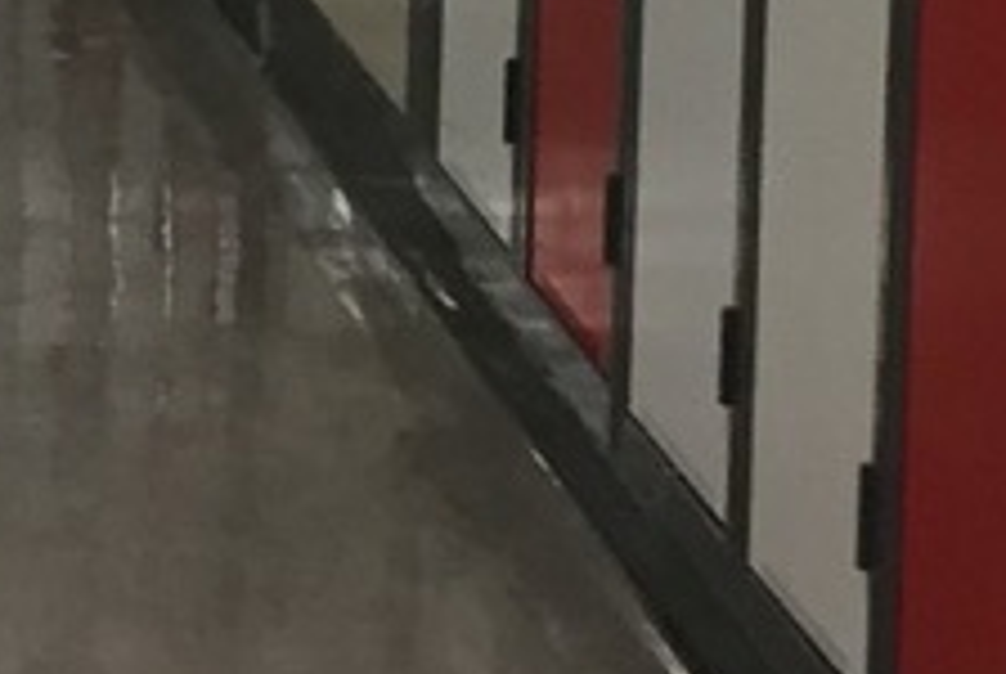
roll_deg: -1.0
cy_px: -737
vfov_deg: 6.2
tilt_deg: -8.8
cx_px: -642
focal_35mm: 215
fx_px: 6016
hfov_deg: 9.2
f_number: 2.2
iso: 80
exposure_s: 1/30
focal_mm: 4.15
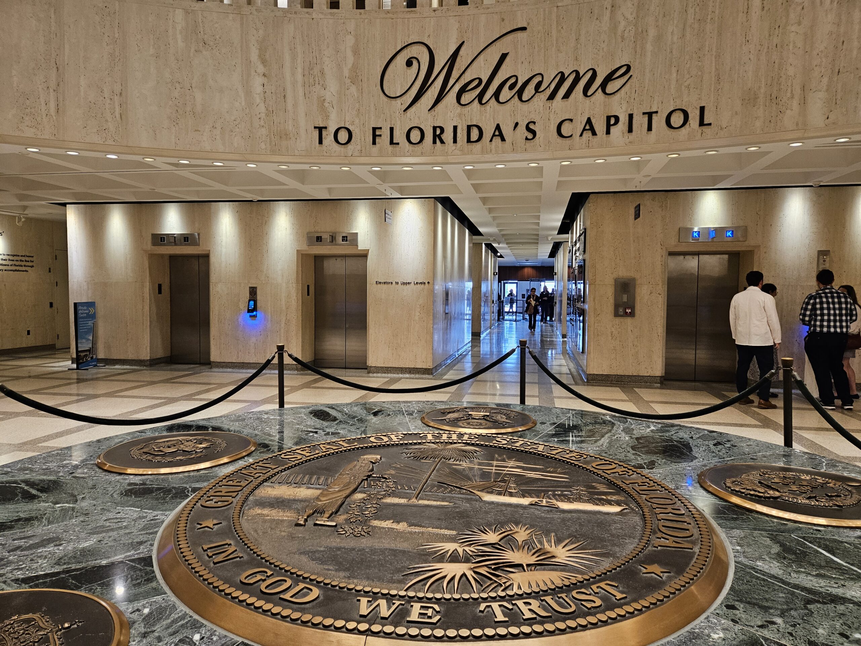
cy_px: 323
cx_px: 430
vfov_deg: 58.9
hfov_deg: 73.9
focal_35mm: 23
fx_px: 572
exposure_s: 1/120
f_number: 1.8
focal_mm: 5.4
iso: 250
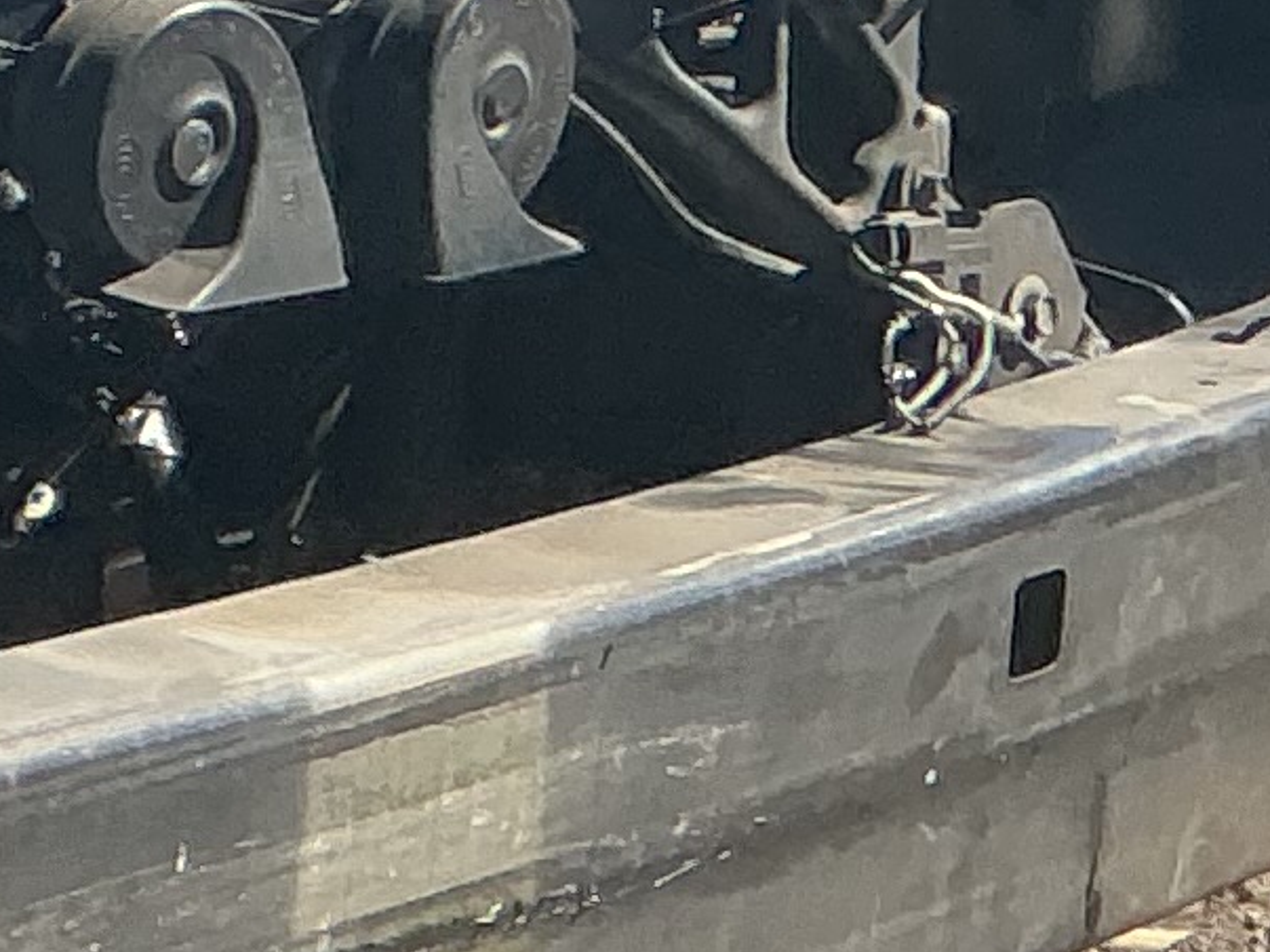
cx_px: -2614
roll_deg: +1.9
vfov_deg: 7.5
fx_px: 7116
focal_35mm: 194
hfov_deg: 8.5
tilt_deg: -7.7
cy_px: -438
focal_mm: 3
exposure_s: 1/770
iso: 25
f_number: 1.8
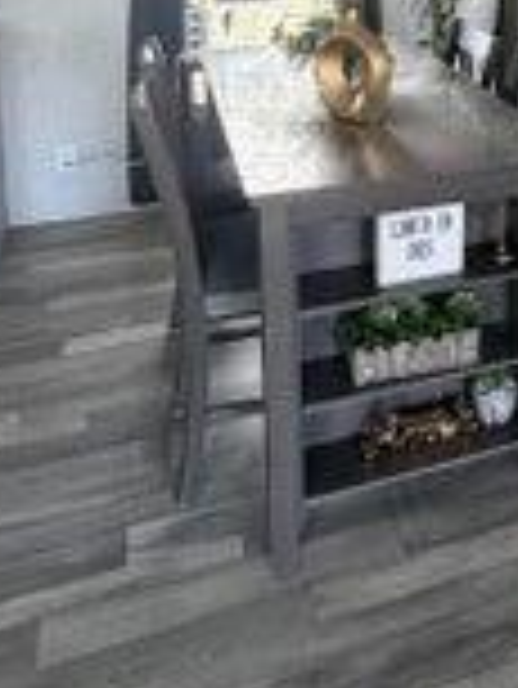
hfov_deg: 30.5
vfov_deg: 38.8
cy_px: 27
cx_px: 523
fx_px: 877
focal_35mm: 44
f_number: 2.2
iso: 400
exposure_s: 1/60
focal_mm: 2.22
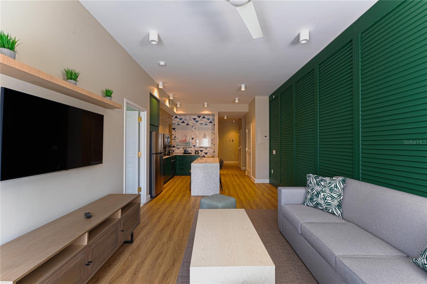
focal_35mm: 14
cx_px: 214
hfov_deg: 104.3
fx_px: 166
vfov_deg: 81.2
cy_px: 142
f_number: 10
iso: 320
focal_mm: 14
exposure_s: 1/1.25
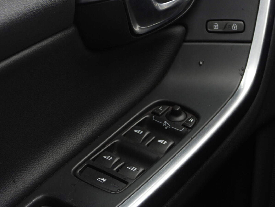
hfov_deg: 14.6
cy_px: 104
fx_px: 1073
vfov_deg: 11.0
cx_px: 138
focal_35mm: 135
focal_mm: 24.3
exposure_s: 1/60
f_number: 4
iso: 200
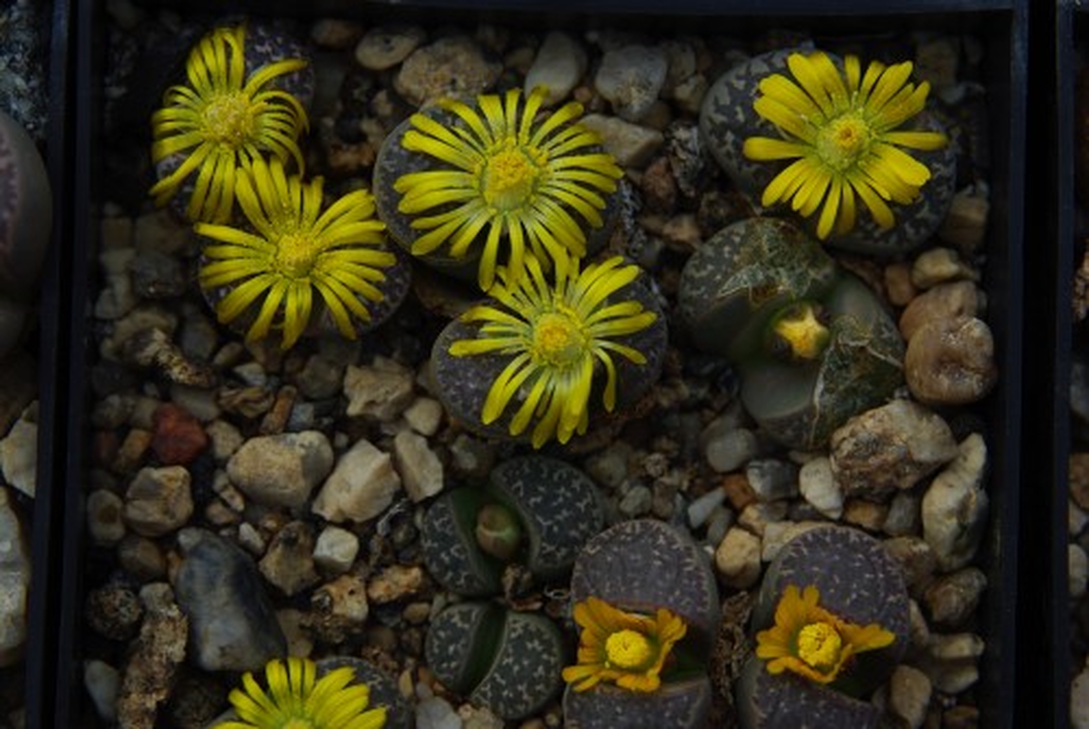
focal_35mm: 105
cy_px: 364
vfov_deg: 13.1
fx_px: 3181
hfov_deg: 19.4
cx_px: 544
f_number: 8
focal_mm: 70
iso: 200
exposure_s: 1/180
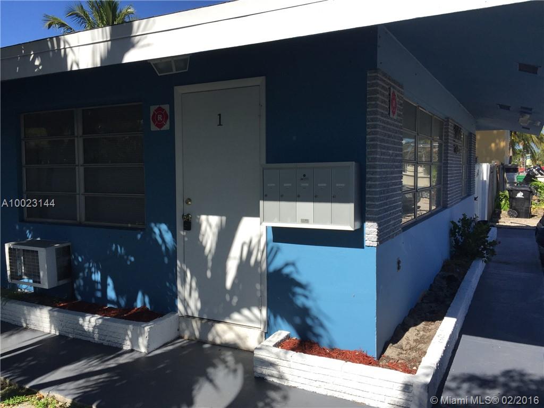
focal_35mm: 29
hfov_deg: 61.7
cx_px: 272
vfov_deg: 48.2
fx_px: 456
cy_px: 204
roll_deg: -0.6
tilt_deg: -3.9
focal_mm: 4.15
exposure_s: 1/1721
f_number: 2.2
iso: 32
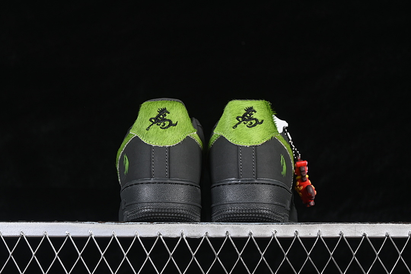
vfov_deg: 18.2
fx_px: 856
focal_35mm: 75
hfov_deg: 27.0
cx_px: 206
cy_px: 137
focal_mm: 50
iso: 160
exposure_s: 1/60
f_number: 6.3
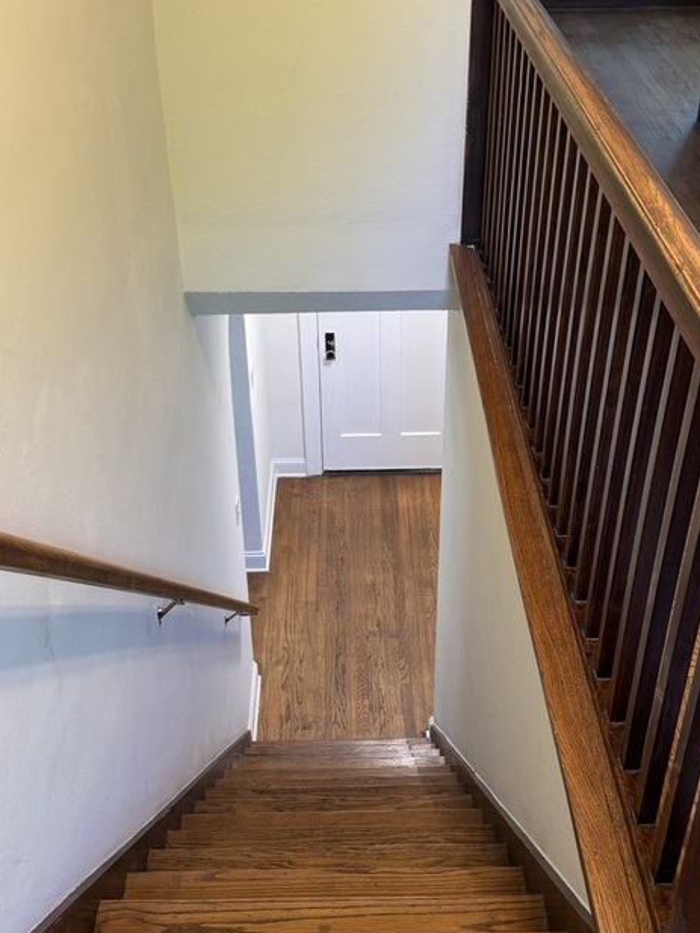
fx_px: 1132
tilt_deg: -35.1
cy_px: 496
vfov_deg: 44.8
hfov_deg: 34.4
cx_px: 364
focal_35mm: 42
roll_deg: +1.5
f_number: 1.78
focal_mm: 6.76
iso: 160
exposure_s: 1/60
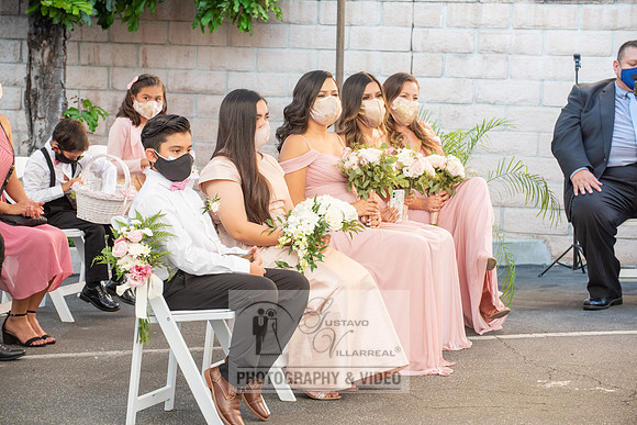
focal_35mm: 130
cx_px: 318
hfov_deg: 15.8
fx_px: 2301
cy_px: 212
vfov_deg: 10.6
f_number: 5.6
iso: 640
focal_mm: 130
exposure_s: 1/160
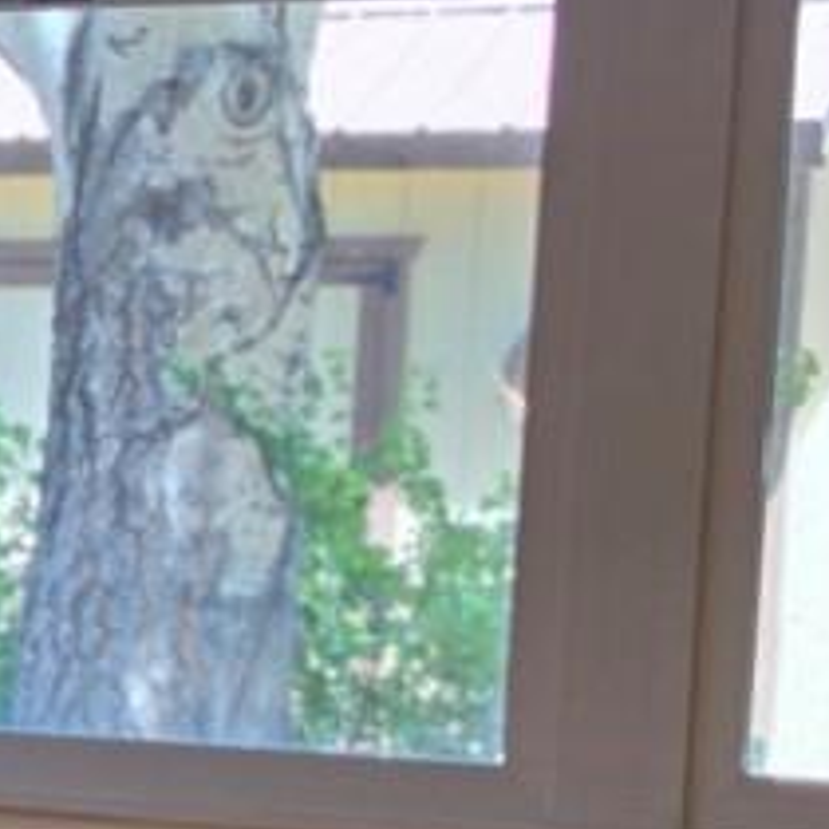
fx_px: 4200
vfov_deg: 11.2
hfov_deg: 9.6
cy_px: 817
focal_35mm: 155
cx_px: -1370
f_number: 1.4
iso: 25
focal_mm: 6.5
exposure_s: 1/120
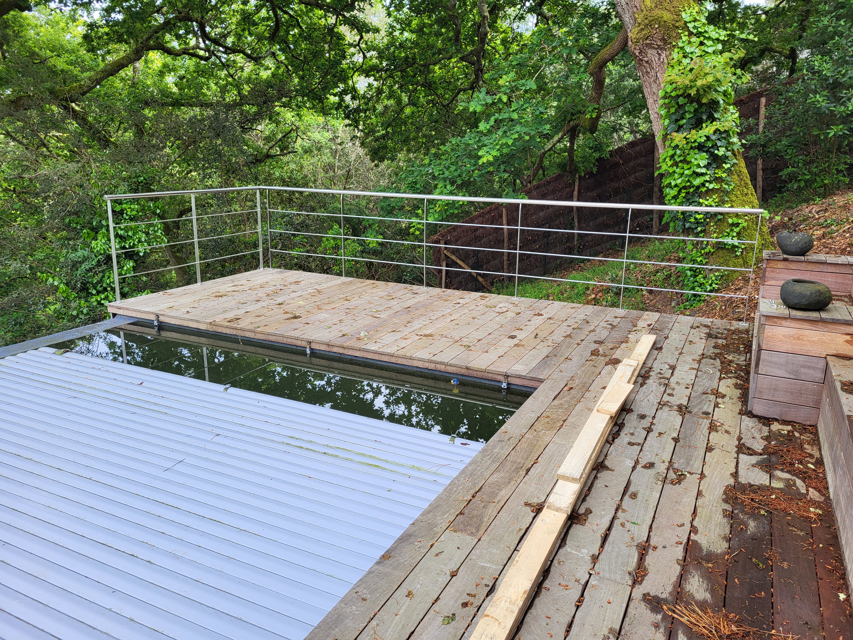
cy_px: 320
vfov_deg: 53.1
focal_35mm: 26
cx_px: 426
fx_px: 641
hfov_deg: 67.3
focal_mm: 5.4
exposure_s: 1/338
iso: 40
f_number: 1.8
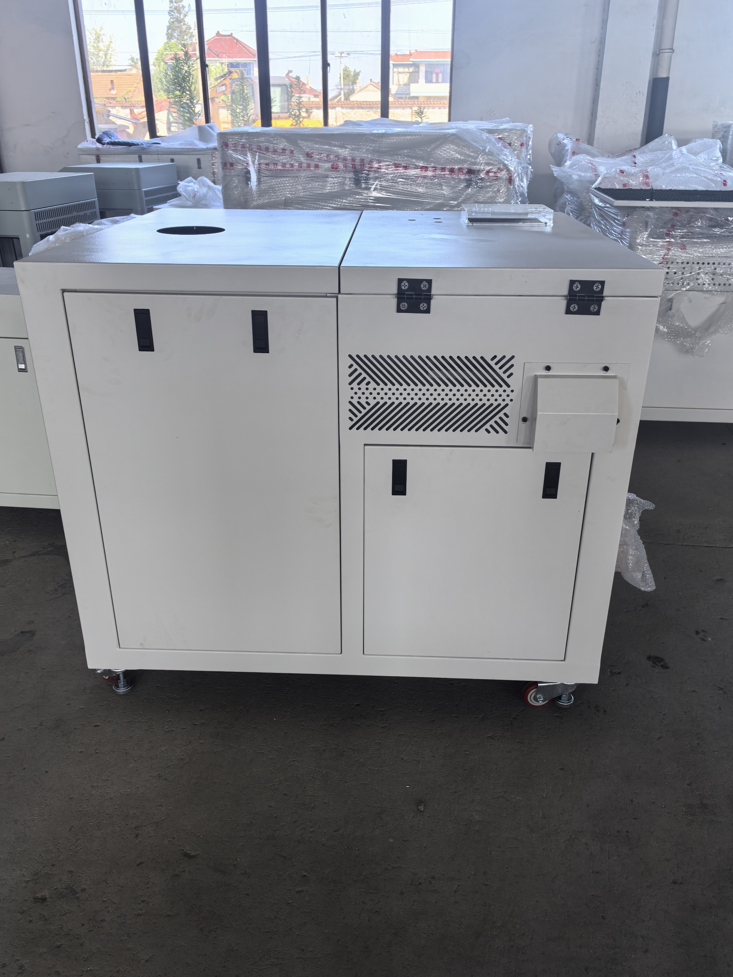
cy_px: 488
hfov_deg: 51.4
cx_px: 366
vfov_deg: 65.3
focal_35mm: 27
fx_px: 762
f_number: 2
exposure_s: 1/169
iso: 50
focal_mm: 5.75
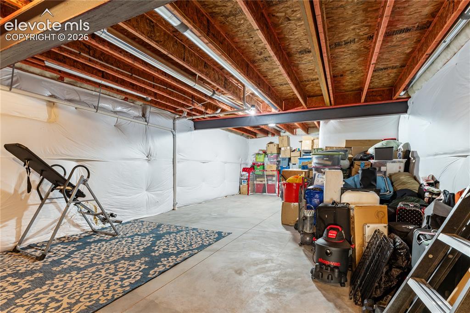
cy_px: 156
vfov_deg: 71.5
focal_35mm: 17
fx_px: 217
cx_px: 235
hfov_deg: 94.5
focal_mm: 11.1
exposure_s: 1/1.25
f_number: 8
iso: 250
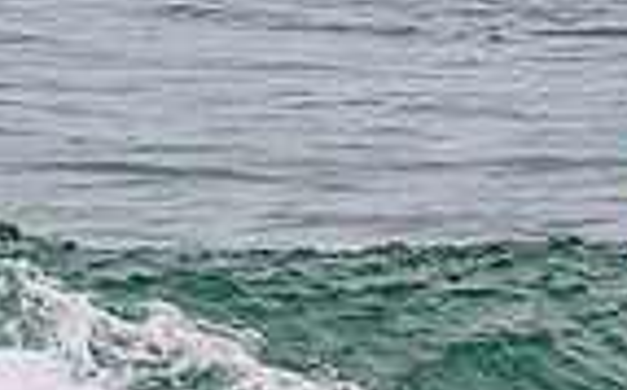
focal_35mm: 4504
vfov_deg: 0.3
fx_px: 76873
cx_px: 1097
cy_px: 184
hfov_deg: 0.5
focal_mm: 800
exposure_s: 1/2000
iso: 800
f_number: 11
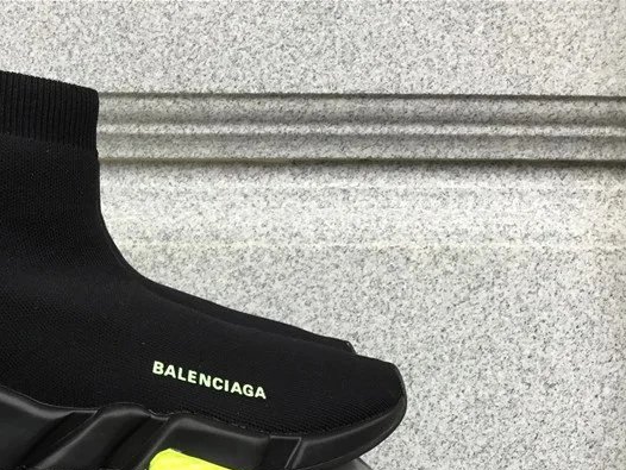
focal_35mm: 53
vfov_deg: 26.8
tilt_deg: -9.4
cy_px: 400
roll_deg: +0.1
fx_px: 959
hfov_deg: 34.7
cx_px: 96
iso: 40
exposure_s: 1/100
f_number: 2.4
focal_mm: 3.3
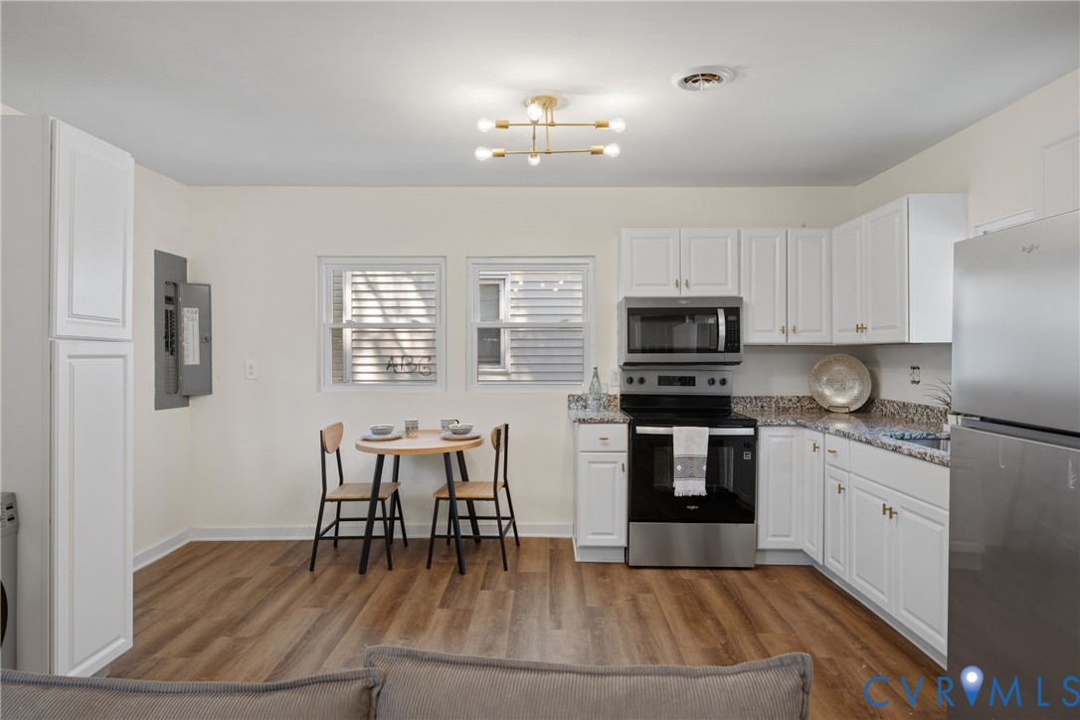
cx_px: 540
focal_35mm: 22
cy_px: 360
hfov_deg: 79.9
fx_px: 645
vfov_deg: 58.3
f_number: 8
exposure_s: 1/8
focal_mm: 21.5
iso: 320
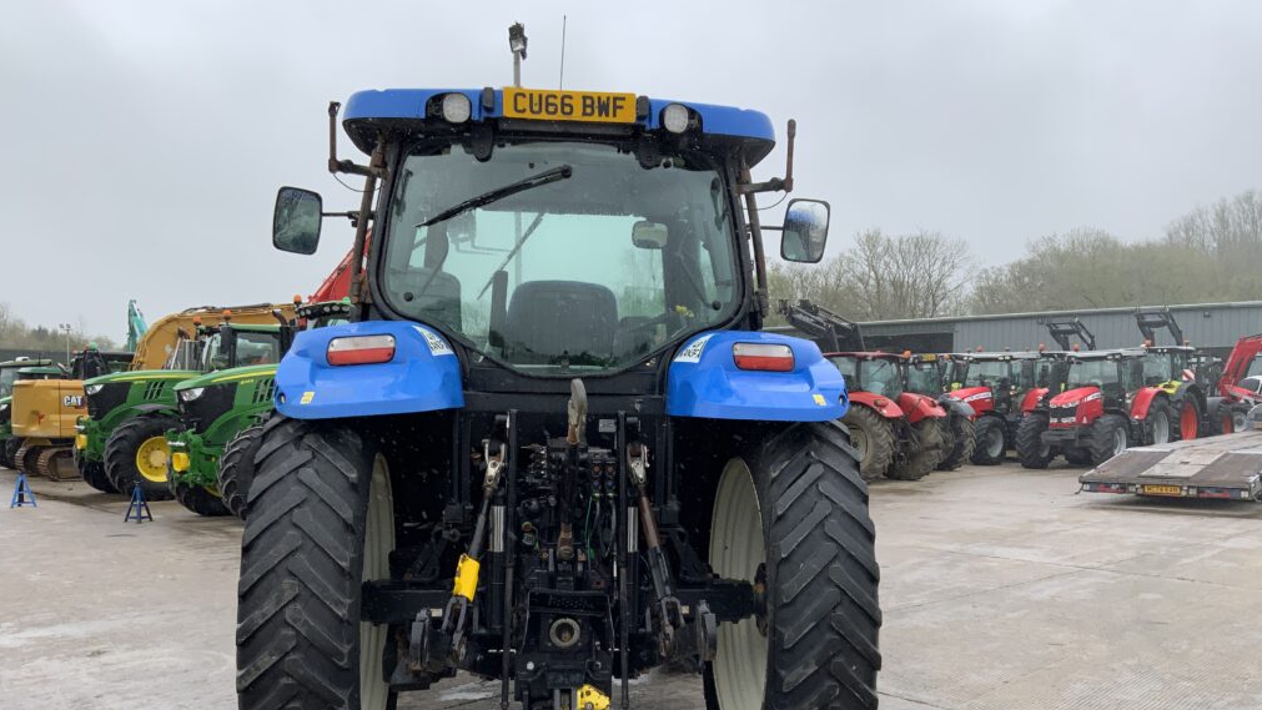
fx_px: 1071
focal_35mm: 32
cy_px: 462
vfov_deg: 36.4
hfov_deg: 61.0
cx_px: 630
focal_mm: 3
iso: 16
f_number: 1.8
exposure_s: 1/781
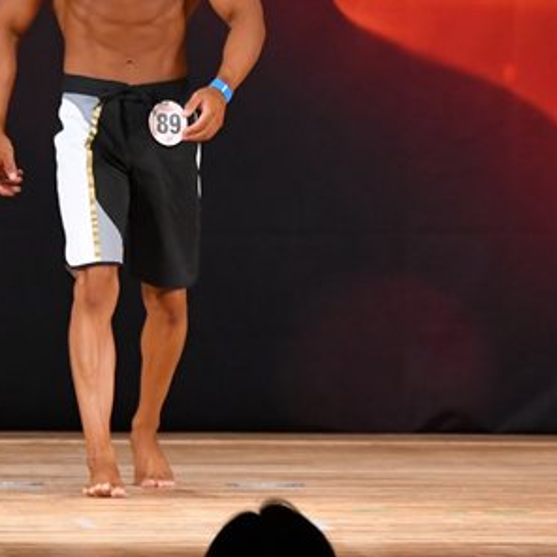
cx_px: 208
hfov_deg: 3.3
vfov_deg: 3.3
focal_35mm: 533
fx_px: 9703
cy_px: 154
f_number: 5.6
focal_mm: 160
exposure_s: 1/400
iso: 3200
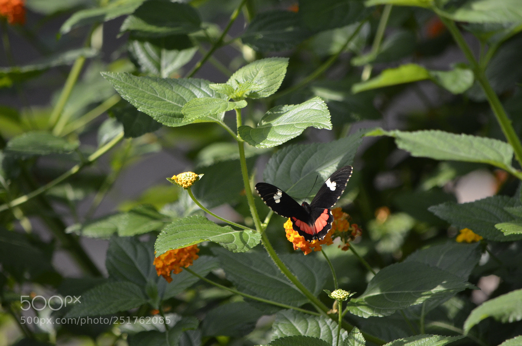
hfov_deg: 4.6
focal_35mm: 450
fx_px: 6510
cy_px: 173
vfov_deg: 3.0
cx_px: 261
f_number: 5.6
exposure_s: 1/1000
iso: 800
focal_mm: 300
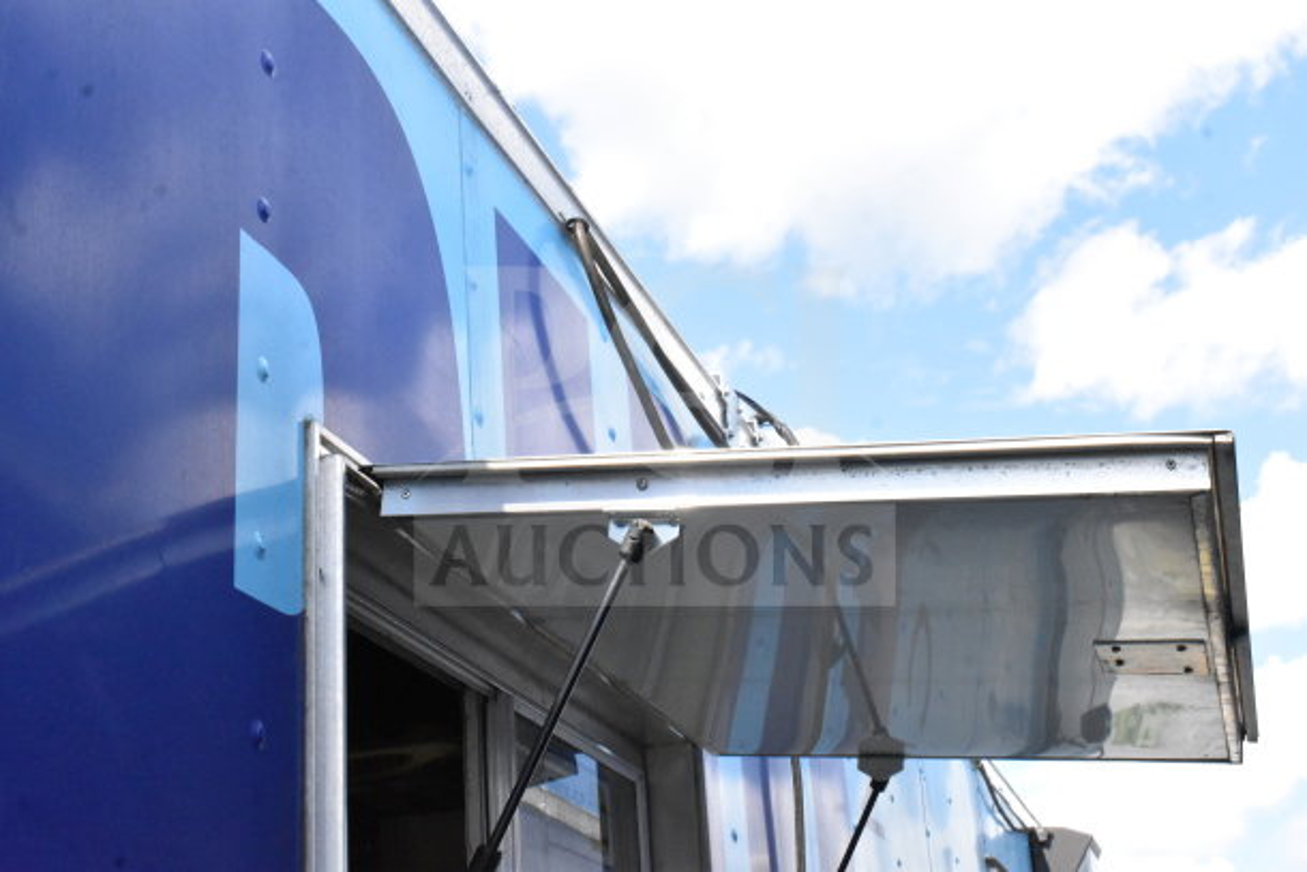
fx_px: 1852
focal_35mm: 51
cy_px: 436
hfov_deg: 38.9
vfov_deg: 26.5
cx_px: 654
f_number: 18
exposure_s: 1/1250
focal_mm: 34
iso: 6400
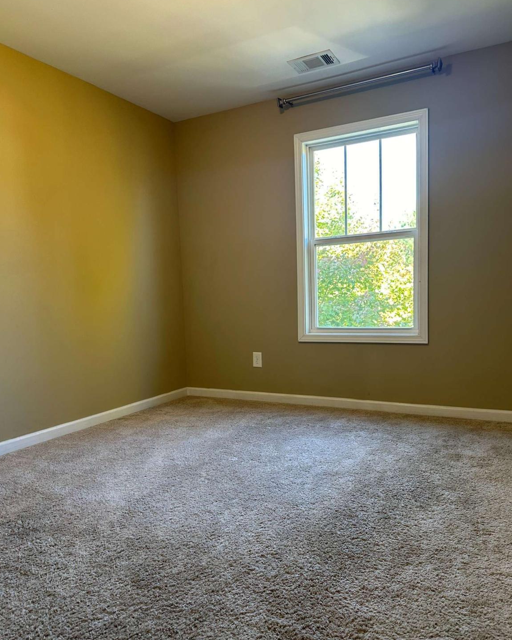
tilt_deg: -3.8
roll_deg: +0.5
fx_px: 493
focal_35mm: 26
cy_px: 335
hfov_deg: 54.9
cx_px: 260
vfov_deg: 66.0
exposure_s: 1/60
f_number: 1.78
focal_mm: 6.86
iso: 125
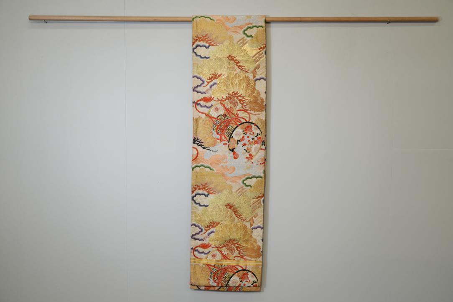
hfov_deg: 39.6
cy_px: 151
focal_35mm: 50
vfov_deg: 27.0
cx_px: 226
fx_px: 629
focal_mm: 50
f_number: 4.5
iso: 2000
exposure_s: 1/400
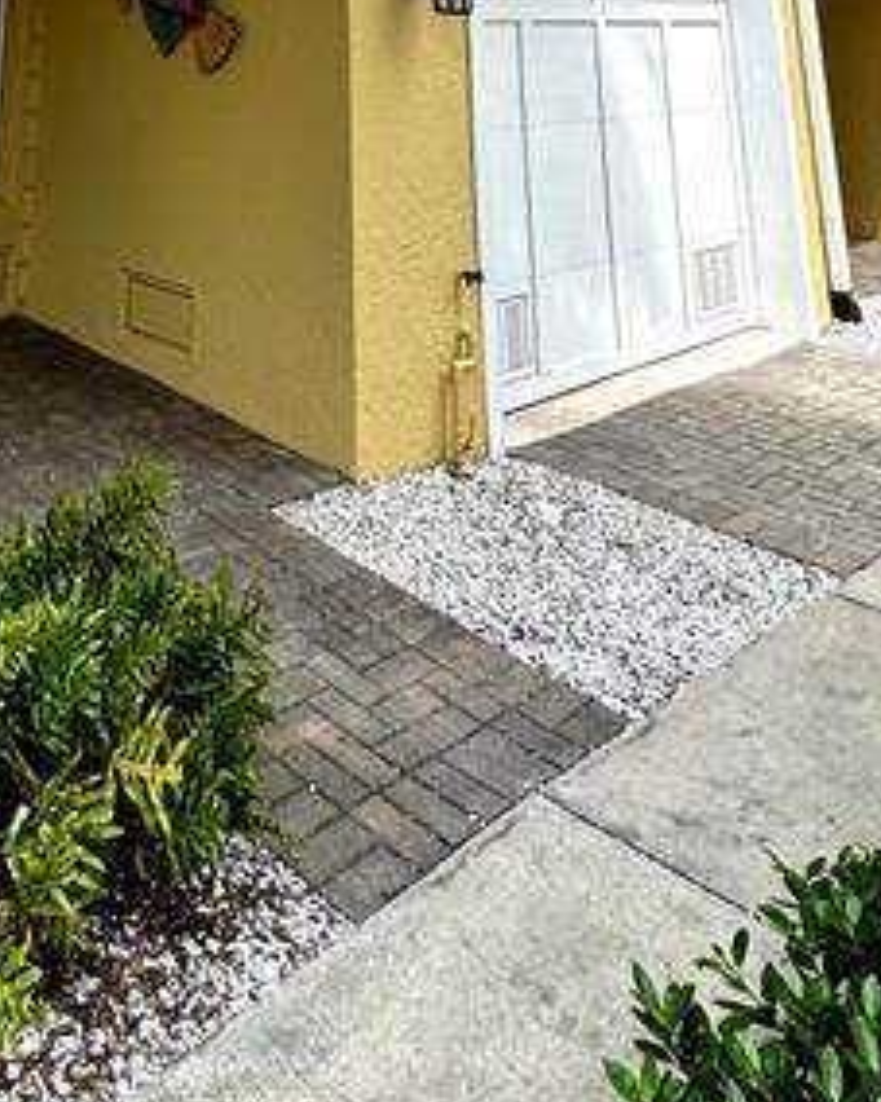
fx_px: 1207
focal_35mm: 37
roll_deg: -1.8
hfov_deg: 38.3
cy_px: -376
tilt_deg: +18.0
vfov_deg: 33.5
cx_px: 147
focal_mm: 2.22
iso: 50
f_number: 2.2
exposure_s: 1/849
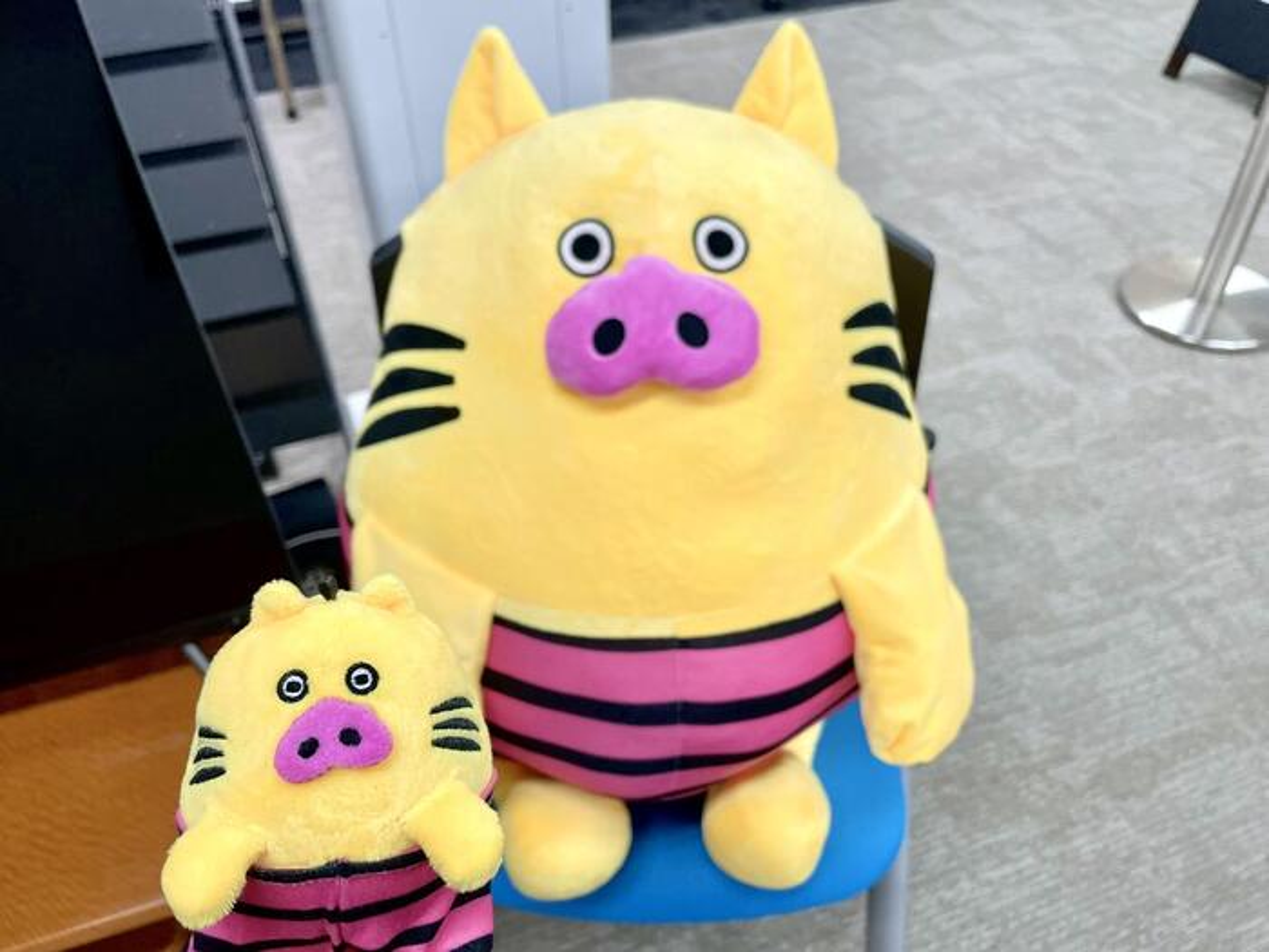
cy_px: 476
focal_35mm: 26
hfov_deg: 67.3
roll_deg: +2.1
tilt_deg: -42.9
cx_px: 634
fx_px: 953
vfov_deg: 53.1
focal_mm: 4.2
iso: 125
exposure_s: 1/120
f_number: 1.6
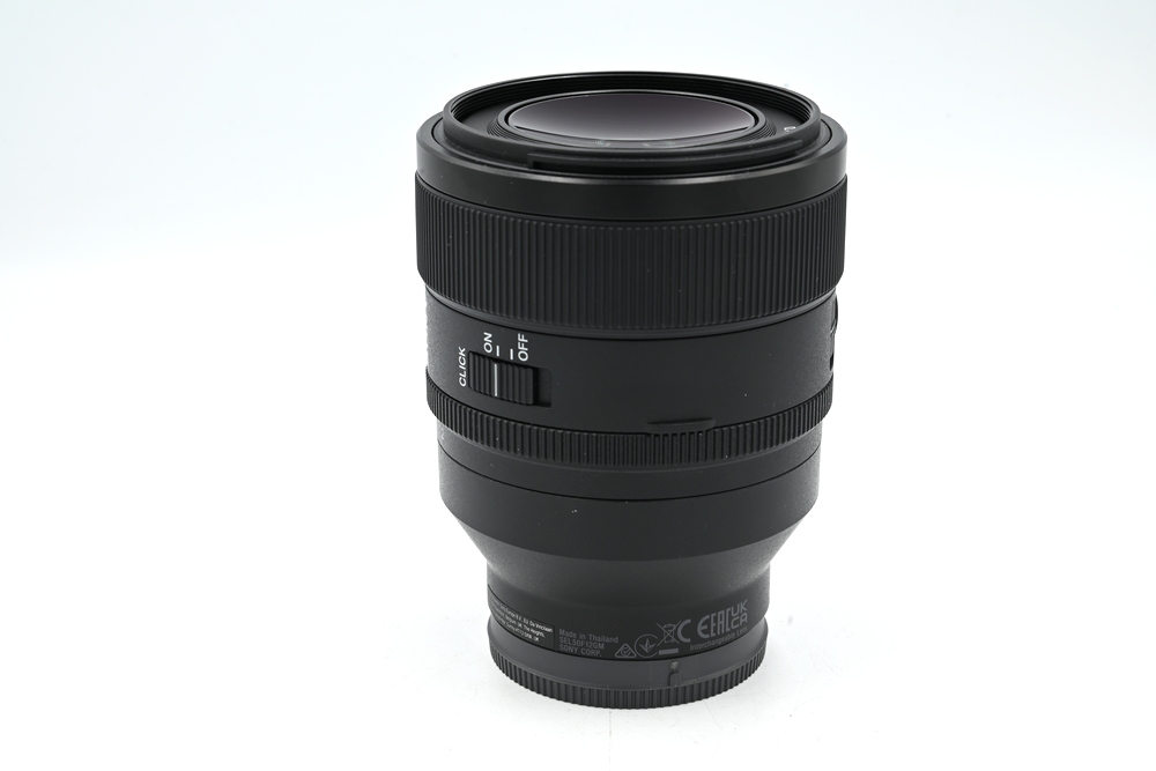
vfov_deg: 21.2
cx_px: 578
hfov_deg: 31.4
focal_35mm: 64
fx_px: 2055
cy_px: 386
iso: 100
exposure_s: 1/15
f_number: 14
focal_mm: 64
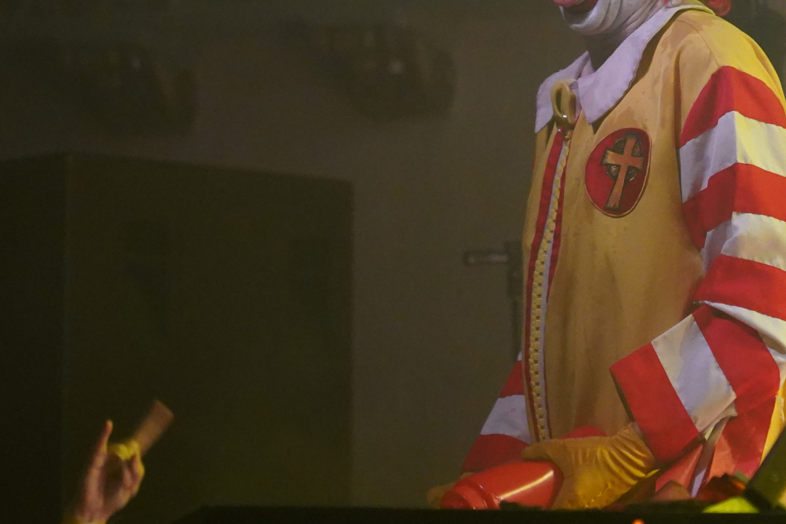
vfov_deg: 7.0
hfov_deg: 10.4
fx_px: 4301
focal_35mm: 197
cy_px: 79
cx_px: 348
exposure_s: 1/160
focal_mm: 93
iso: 8000
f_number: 4
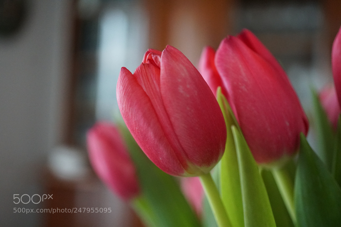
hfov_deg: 43.6
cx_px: 170
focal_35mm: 45
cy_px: 114
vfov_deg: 29.9
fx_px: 426
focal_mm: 30
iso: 3200
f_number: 3.5
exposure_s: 1/640
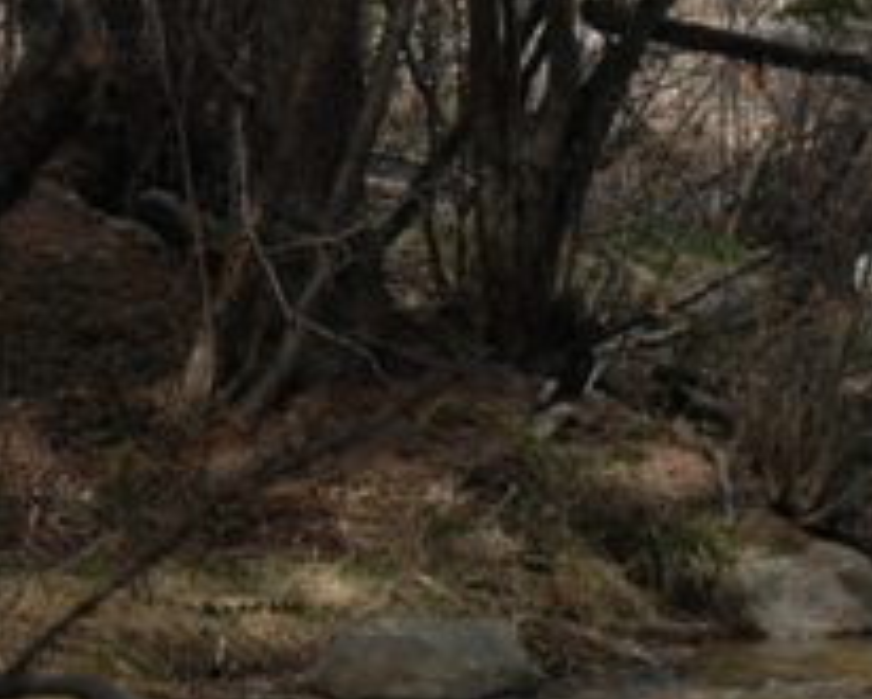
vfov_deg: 7.4
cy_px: 627
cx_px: 1350
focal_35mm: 210
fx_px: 5422
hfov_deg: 8.9
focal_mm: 48
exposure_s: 1/500
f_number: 8
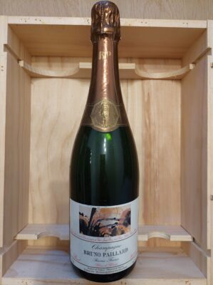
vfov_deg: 69.5
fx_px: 206
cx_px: 106
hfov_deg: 54.8
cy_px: 142
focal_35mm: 25
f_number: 1.8
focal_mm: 5.23
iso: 400
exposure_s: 1/50
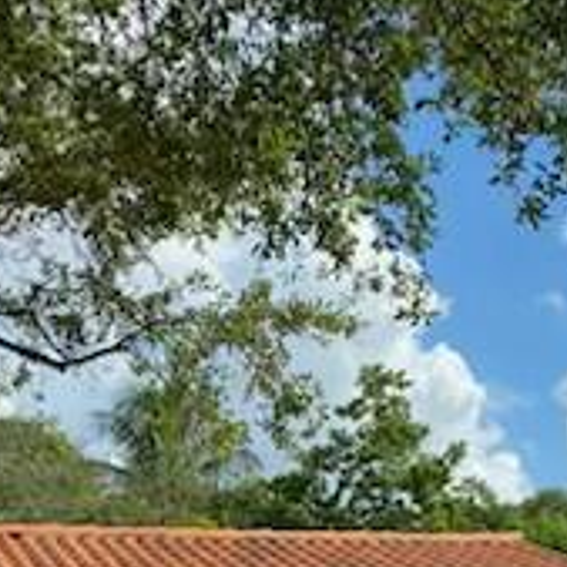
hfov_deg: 19.9
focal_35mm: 87
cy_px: 691
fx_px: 1612
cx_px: 272
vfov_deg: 18.8
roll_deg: +1.9
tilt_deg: +2.6
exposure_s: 1/2105
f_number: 1.8
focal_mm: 4.25
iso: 32
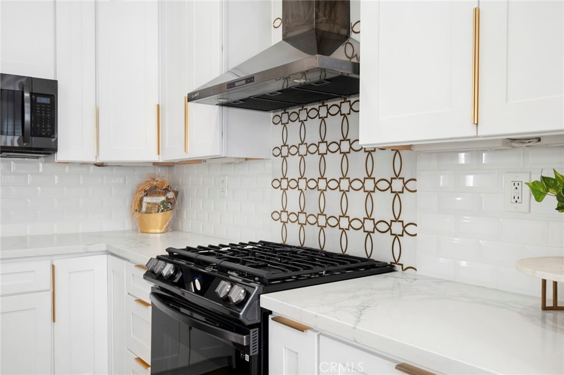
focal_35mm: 30
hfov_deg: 62.0
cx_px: 282
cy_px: 188
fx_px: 470
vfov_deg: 43.5
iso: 160
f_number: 9
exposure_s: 1/3.33
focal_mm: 30
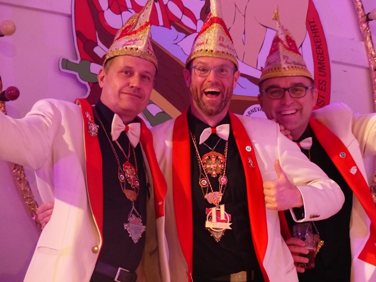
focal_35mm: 128
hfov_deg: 15.4
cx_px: 188
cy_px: 141
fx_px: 1390
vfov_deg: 11.6
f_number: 2.8
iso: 800
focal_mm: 23.1
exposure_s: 1/25
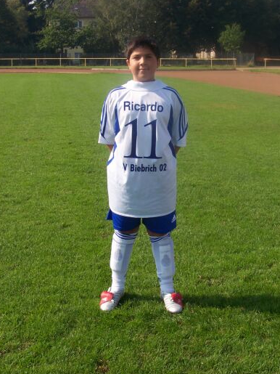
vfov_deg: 32.7
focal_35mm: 59
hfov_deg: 24.8
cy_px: 190
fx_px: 637
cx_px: 139
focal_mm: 8.6
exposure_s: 1/350
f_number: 6.7
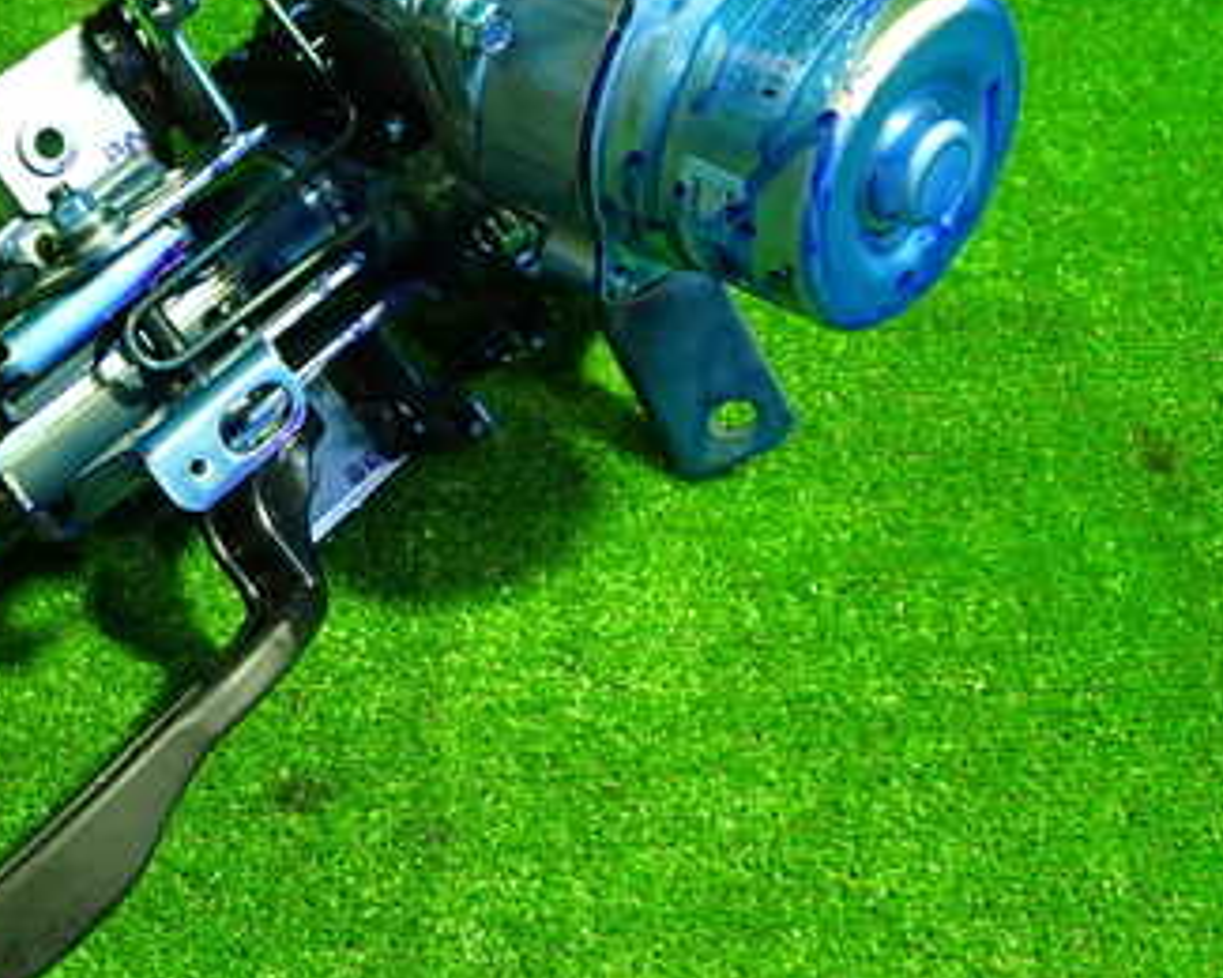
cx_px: 230
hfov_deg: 33.6
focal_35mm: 54
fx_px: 1955
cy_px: 335
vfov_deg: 27.9
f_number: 2.3
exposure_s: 1/30
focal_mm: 5.4
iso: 500
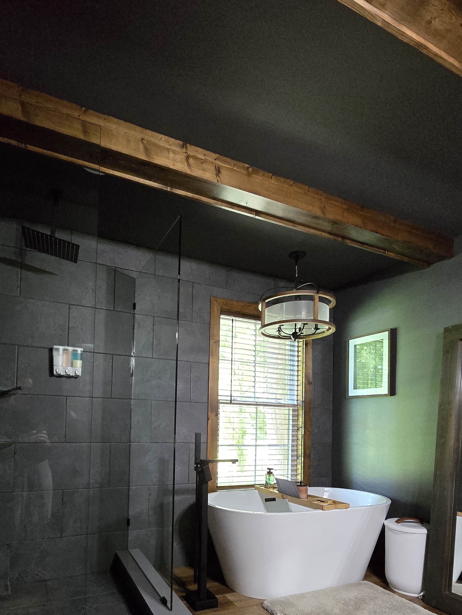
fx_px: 338
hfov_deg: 68.2
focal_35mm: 19
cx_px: 191
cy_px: 406
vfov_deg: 82.0
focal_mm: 2.2
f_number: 2.2
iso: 1250
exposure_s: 1/60
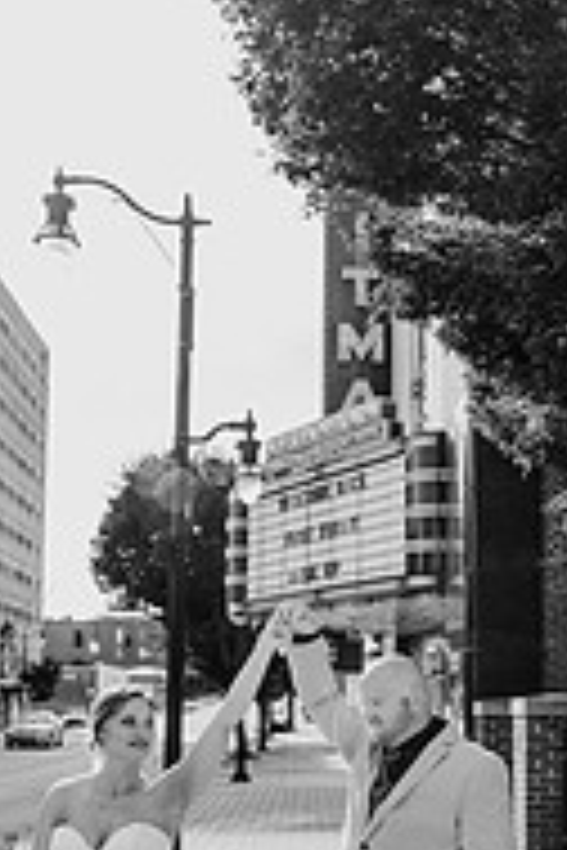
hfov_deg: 23.8
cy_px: 630
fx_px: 1347
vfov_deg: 34.4
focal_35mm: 57
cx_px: 266
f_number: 4
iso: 100
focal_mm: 24
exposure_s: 1/400
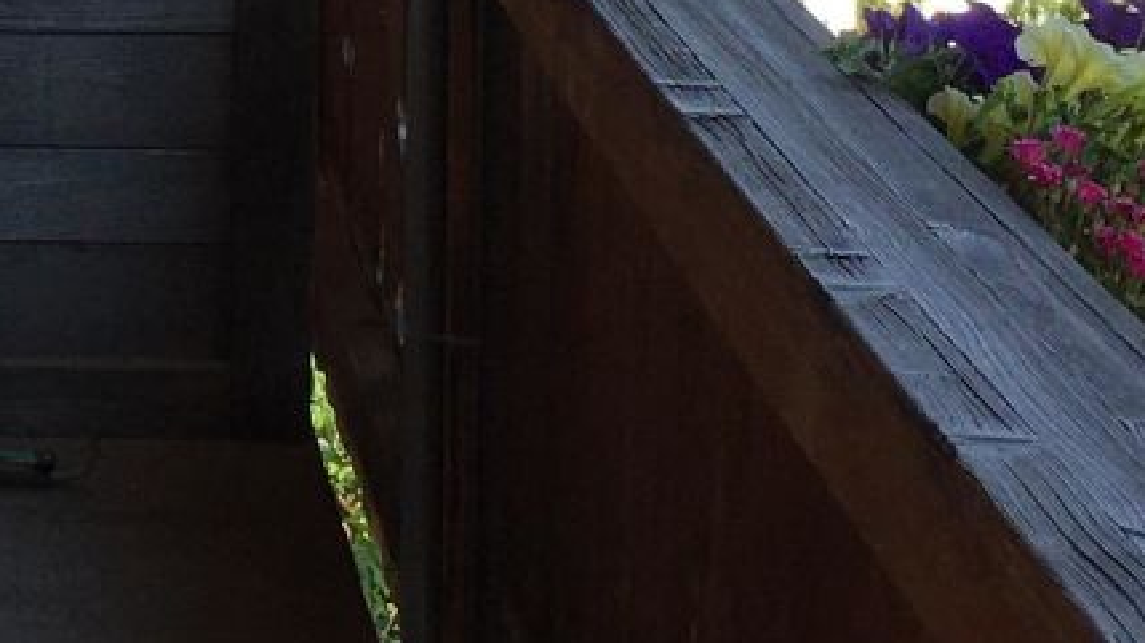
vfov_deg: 7.9
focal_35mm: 151
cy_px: -352
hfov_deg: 13.6
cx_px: -432
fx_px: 4583
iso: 25
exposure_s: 1/442
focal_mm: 4.15
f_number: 2.2
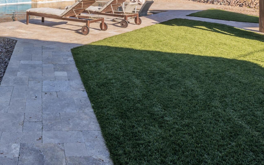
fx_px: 273
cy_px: -18
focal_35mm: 38
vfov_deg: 30.0
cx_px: 44
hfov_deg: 48.0
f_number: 22
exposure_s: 1/20
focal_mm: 16
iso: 100
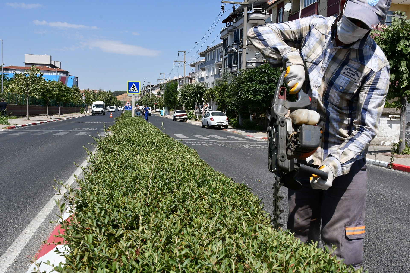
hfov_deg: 55.8
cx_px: 205
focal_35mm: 34
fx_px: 387
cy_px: 136
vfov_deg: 38.9
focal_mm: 23
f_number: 14
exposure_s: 1/800
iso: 640
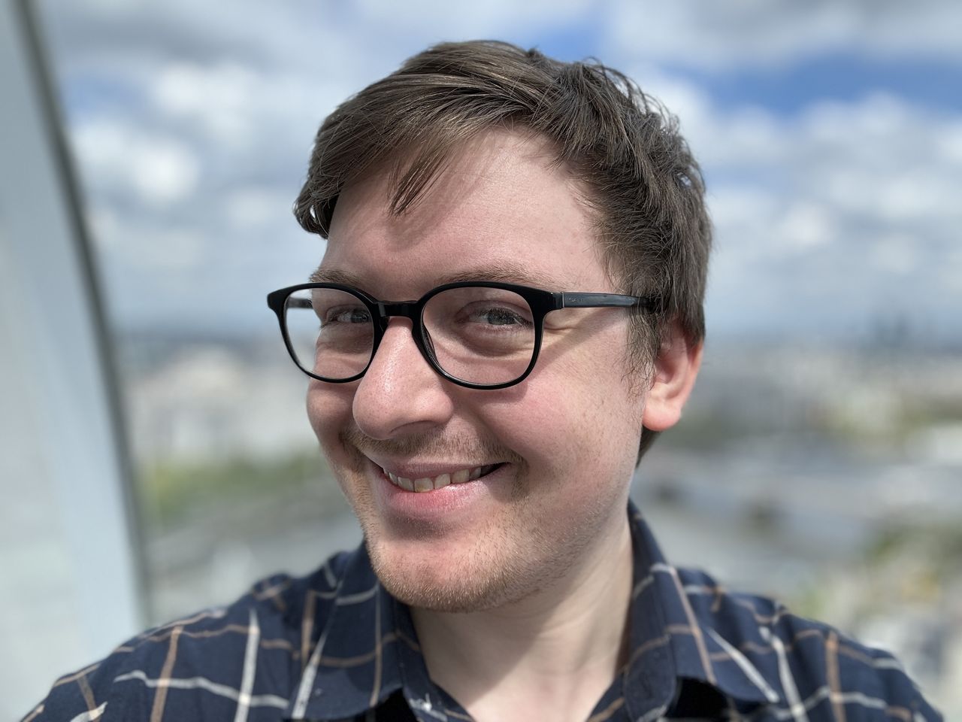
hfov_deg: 60.0
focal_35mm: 30
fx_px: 834
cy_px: 361
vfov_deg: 46.8
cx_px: 481
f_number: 1.9
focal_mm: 2.69
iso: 25
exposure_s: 1/607
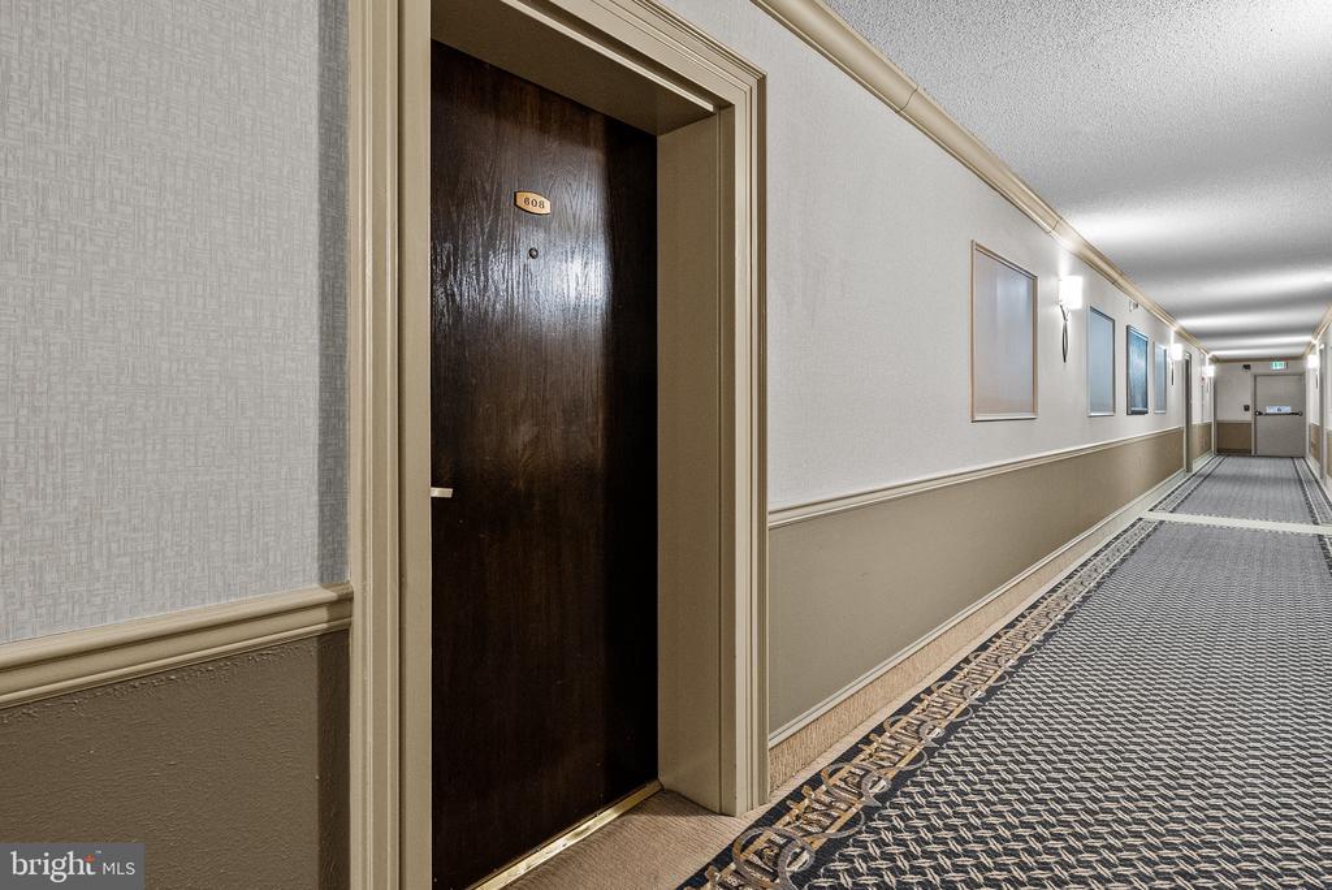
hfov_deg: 93.2
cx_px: 666
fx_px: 629
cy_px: 445
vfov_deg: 70.5
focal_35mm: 17
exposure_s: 1/6
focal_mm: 17
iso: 3200
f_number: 8
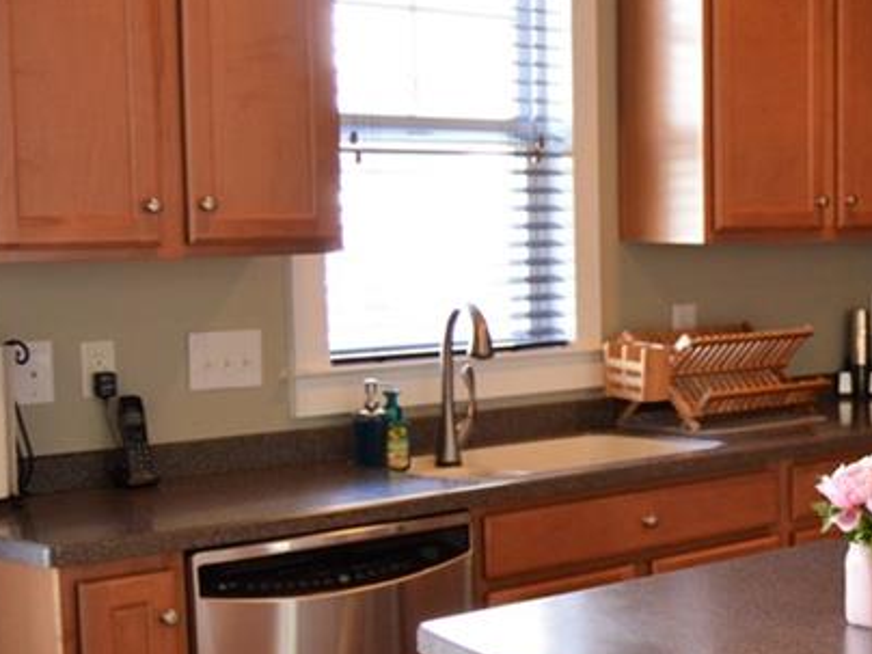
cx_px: 1090
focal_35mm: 73
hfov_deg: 23.9
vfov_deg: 20.1
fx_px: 1839
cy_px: 410
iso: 640
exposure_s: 1/60
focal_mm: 20
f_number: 3.5
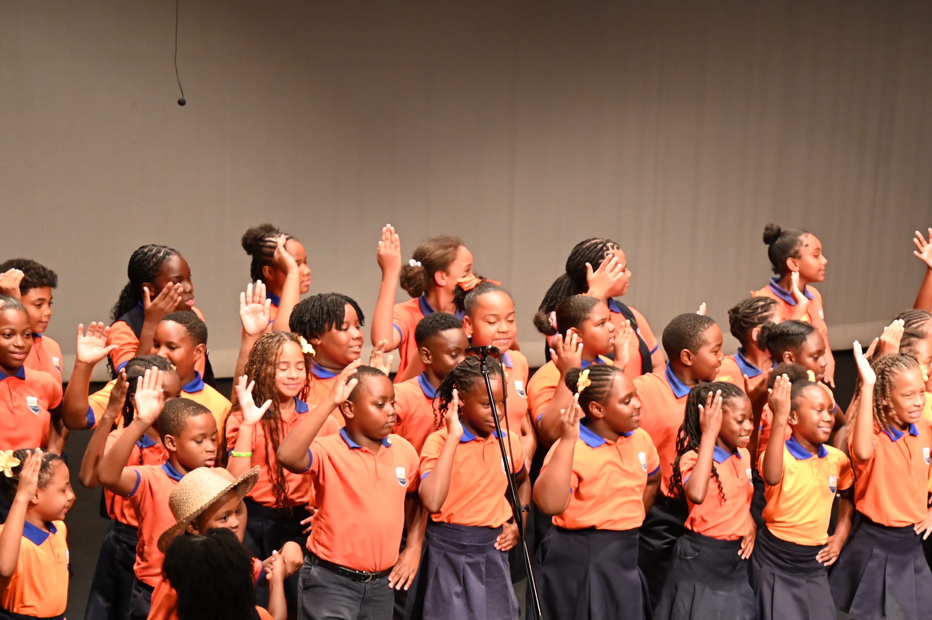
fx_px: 3027
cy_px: 538
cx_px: 715
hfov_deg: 17.4
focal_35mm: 117
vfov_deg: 11.6
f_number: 4
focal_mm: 62
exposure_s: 1/125
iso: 2000
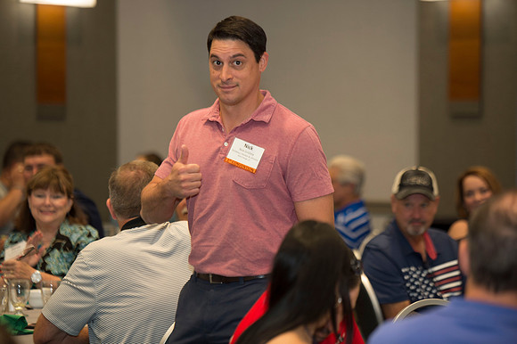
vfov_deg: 9.5
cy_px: 172
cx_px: 258
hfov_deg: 14.2
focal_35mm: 145
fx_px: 2081
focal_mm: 145
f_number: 2.8
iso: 1250
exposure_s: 1/160
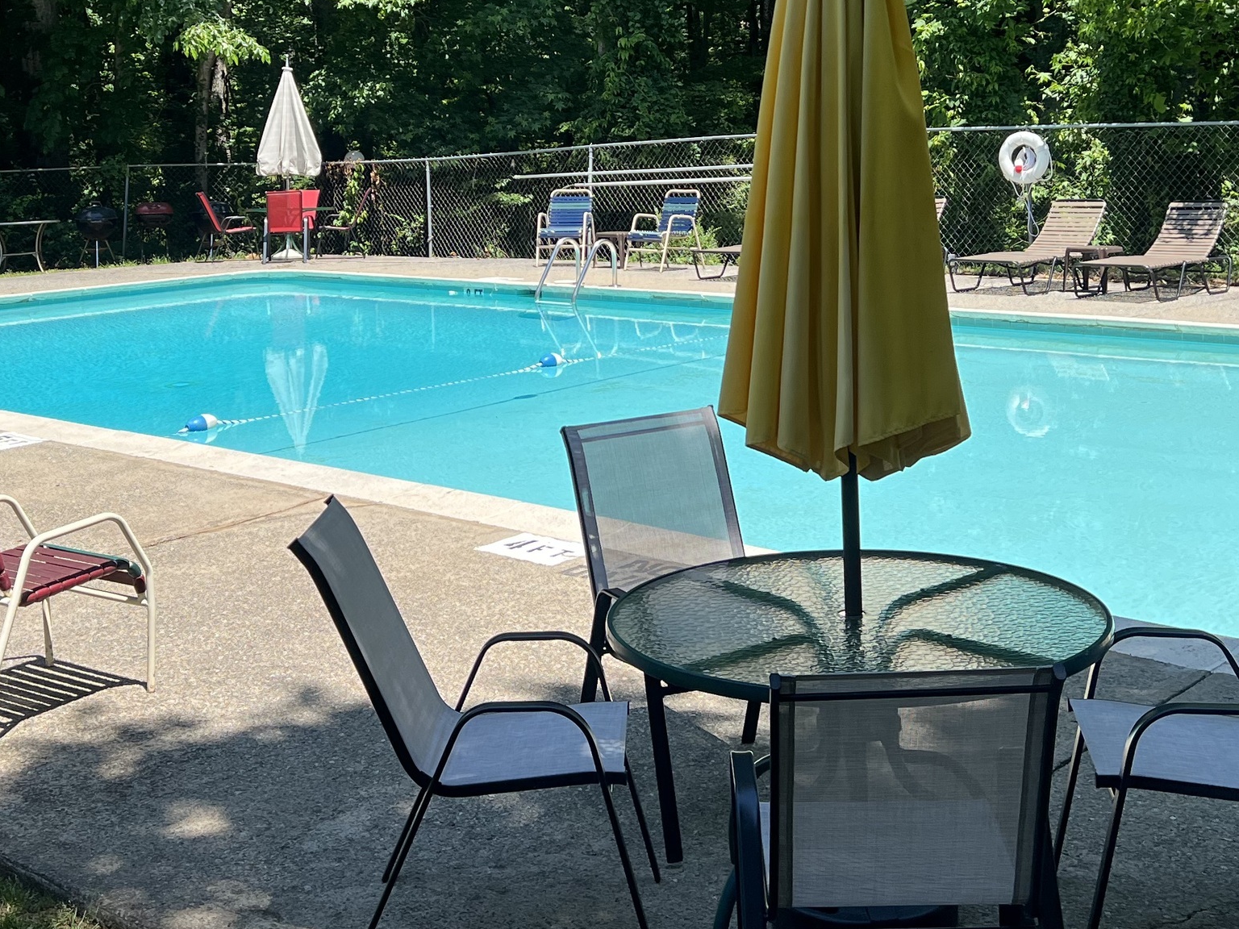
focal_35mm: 52
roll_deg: +1.8
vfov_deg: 27.4
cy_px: 160
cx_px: 489
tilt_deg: -2.6
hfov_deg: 36.7
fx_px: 1861
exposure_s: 1/2165
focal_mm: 5.7
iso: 50
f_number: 1.5
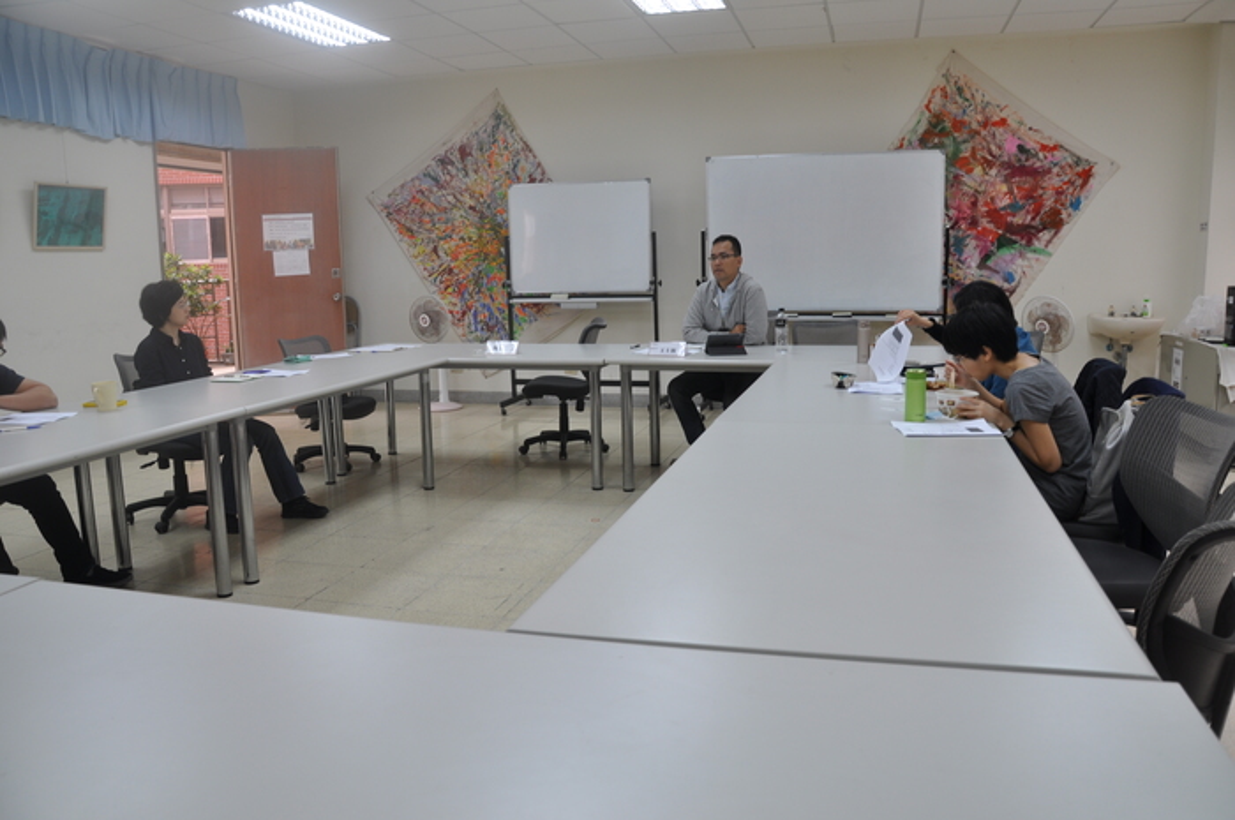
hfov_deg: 67.4
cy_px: 410
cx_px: 618
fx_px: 925
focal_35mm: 27
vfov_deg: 47.8
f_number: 5.6
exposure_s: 1/30
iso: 200
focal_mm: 18
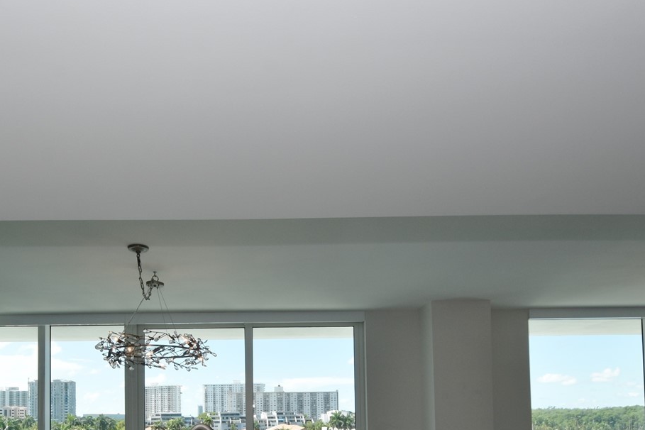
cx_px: 249
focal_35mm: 28
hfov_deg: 64.7
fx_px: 502
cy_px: 380
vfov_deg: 42.8
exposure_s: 1/200
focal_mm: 10
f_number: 7.1
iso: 200
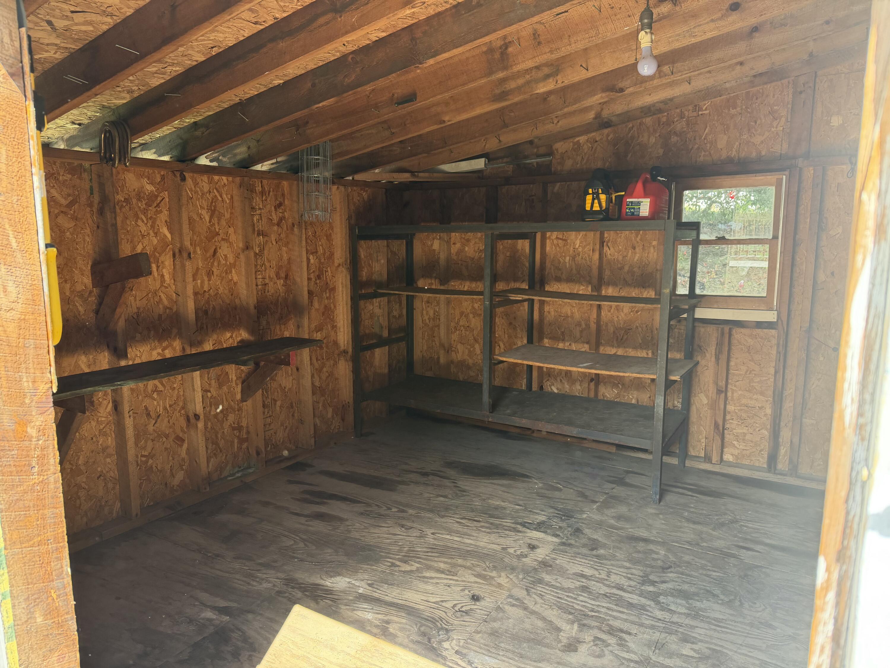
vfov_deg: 56.8
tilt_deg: -8.4
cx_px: 445
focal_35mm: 24
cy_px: 334
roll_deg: +0.2
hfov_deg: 71.6
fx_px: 617
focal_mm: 6.76
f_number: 1.78
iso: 200
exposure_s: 1/237
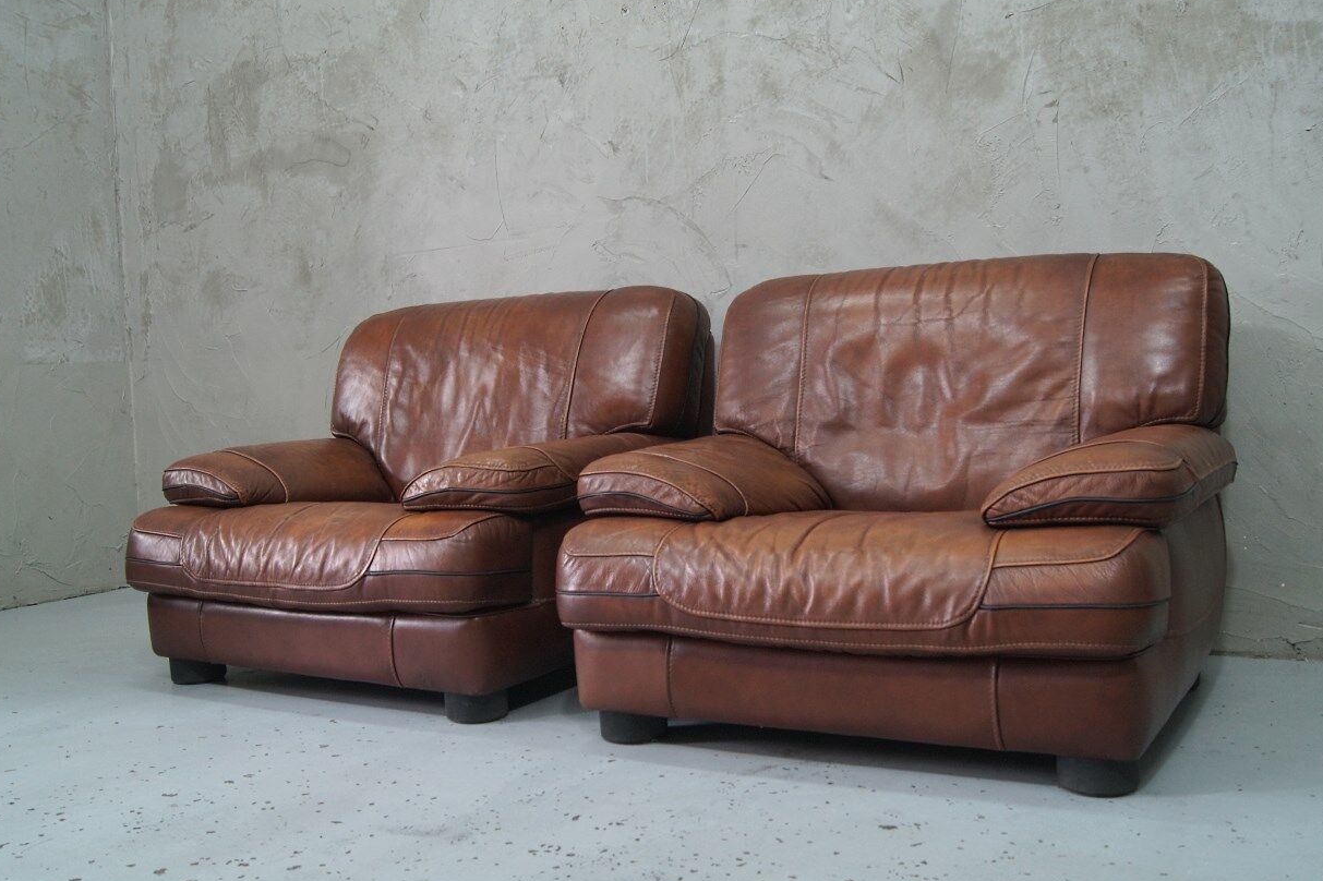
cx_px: 669
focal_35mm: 34
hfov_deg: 55.8
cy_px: 438
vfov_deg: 38.9
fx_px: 1249
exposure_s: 1/13
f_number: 8
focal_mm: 22
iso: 400
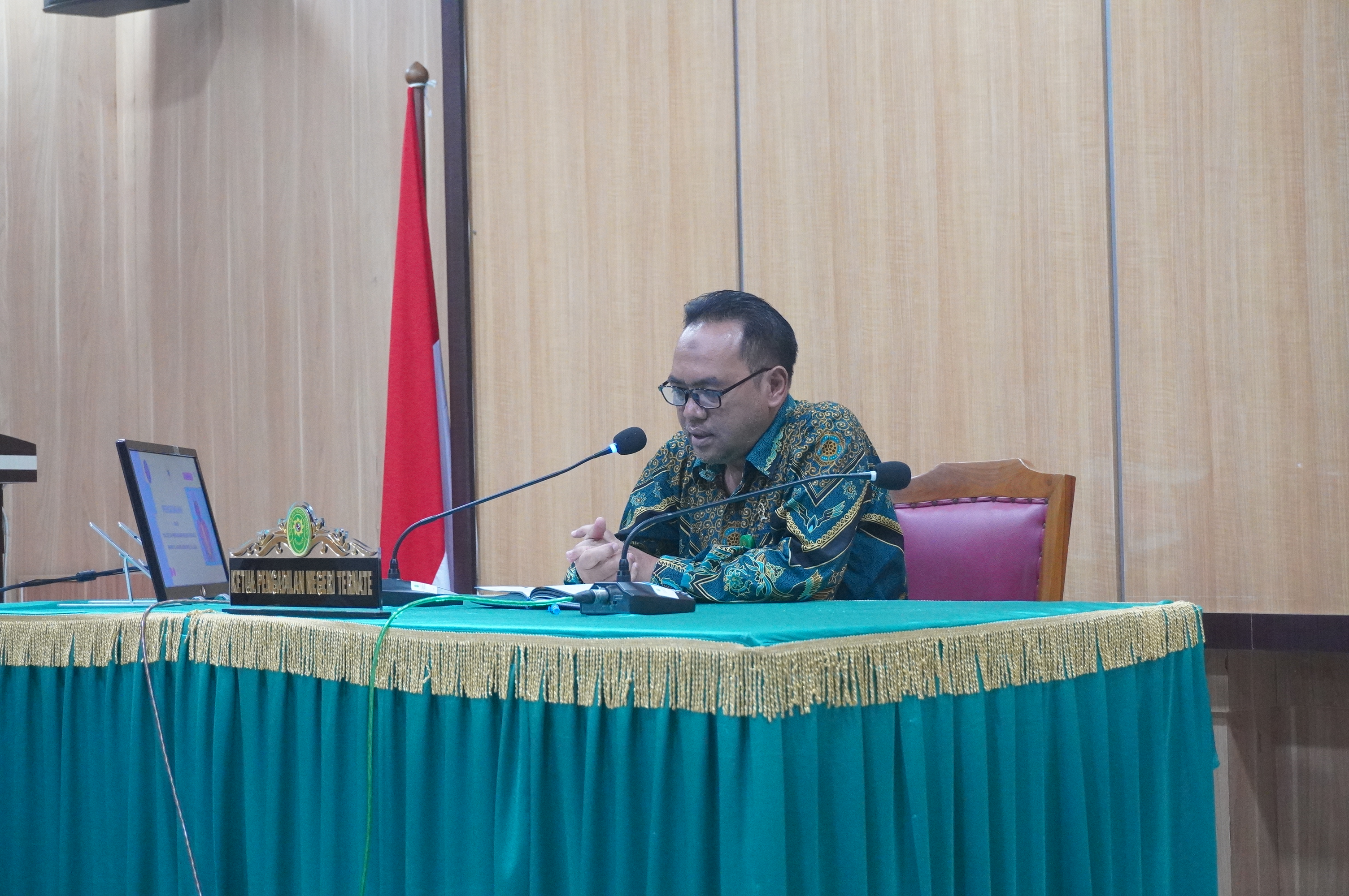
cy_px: 448
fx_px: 2246
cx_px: 674
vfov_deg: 22.6
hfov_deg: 33.4
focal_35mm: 60
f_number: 5.6
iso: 6400
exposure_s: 1/100
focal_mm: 40
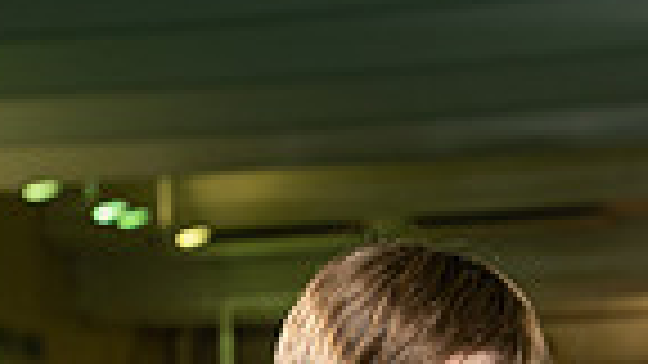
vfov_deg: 6.5
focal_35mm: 177
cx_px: 428
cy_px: 944
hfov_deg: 12.1
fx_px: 3041
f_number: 4.5
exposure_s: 1/250
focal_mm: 54
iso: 640
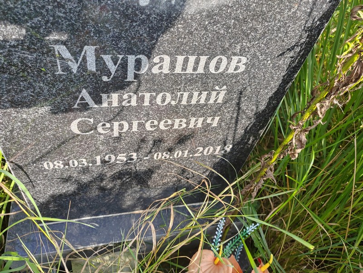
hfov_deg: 65.3
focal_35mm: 27
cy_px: 136
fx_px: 283
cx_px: 182
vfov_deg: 51.4
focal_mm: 5.52
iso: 100
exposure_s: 1/370
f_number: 1.9
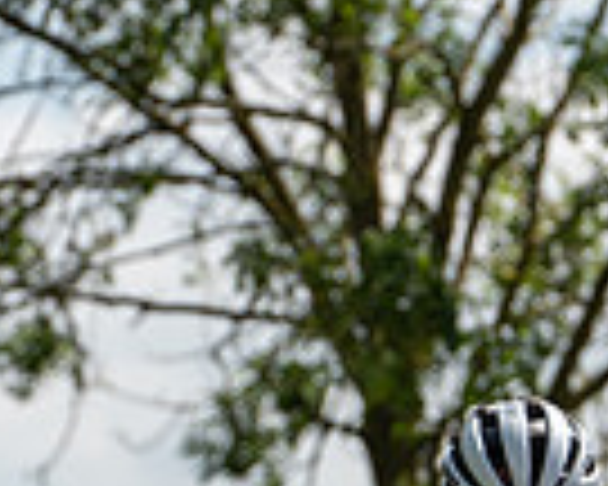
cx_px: 342
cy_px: 646
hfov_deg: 3.1
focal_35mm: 628
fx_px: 11301
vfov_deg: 2.5
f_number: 5
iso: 100
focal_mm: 156
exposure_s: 1/1000
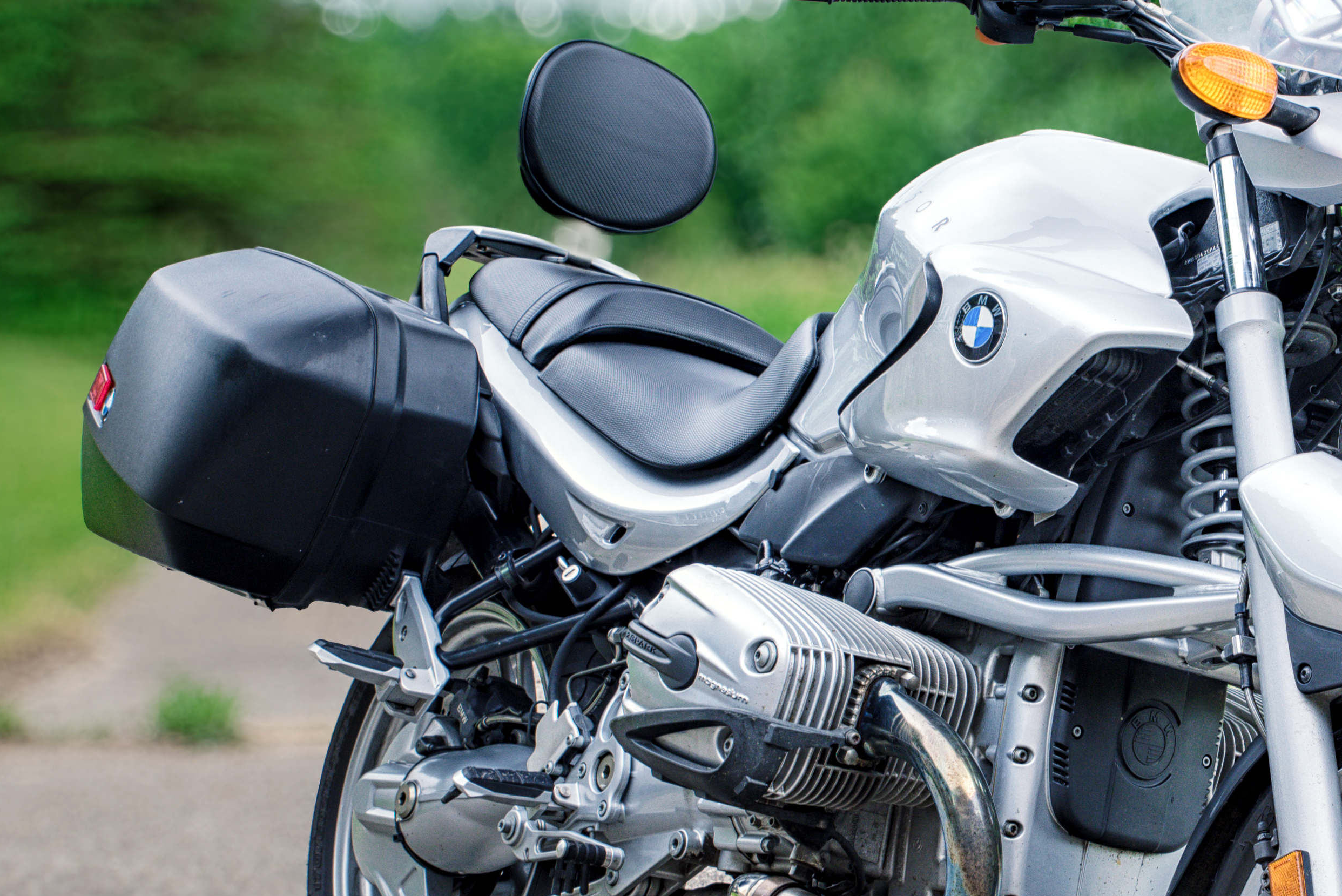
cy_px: 493
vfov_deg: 14.9
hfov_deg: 21.7
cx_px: 1195
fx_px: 3431
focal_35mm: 92
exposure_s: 1/40
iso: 200
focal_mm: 38
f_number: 8
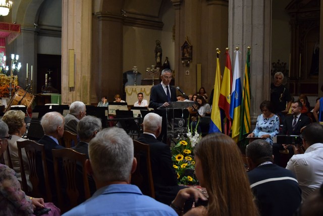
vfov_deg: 26.5
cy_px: 108
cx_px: 162
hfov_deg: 38.9
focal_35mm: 51
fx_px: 458
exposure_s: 1/50
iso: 3200
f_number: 4.2
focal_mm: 34
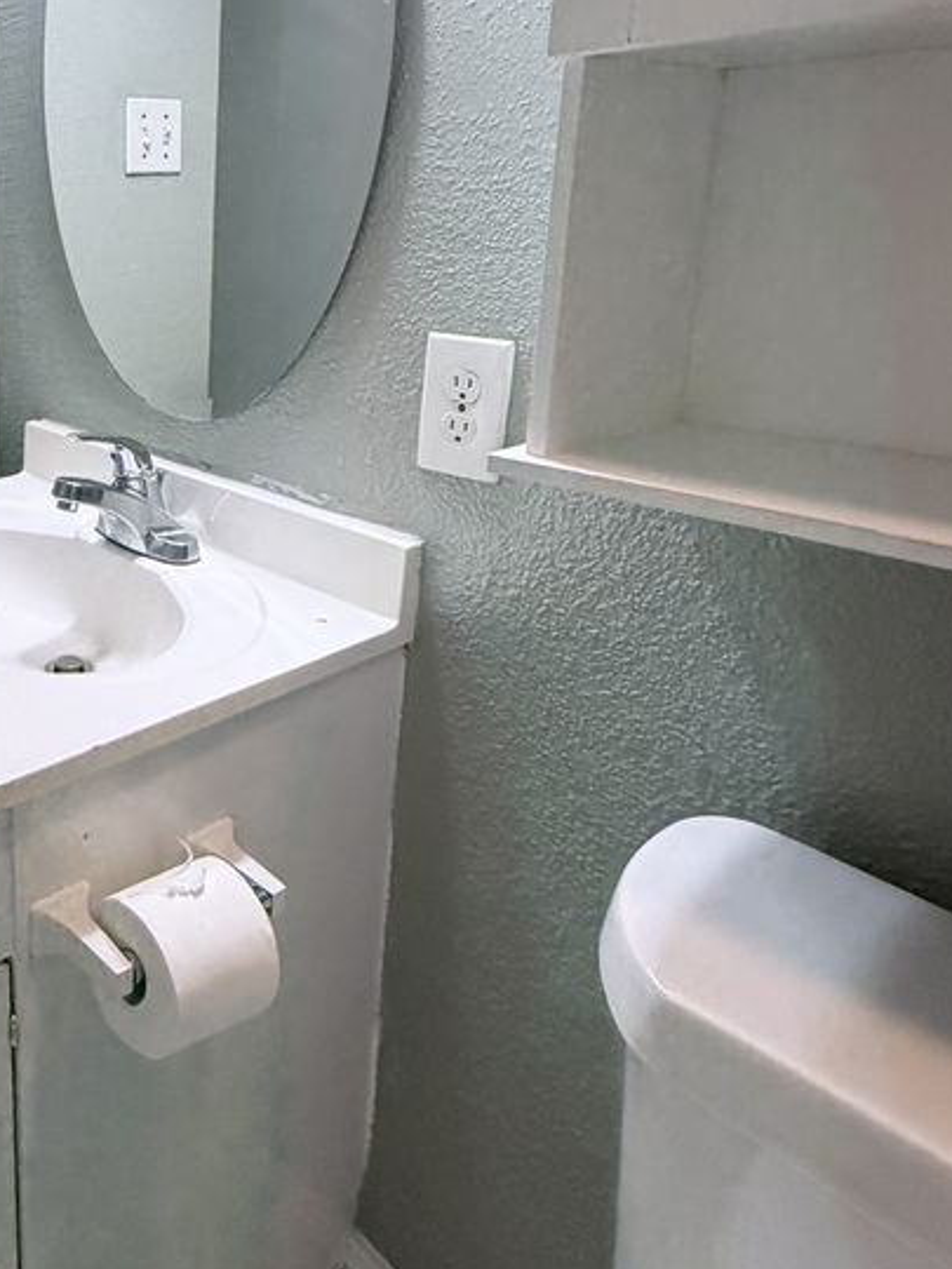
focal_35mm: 28
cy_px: 461
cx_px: 19
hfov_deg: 43.3
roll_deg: +1.0
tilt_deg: -14.0
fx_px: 1027
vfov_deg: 62.4
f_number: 2.2
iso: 320
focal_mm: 2.22
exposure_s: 1/120
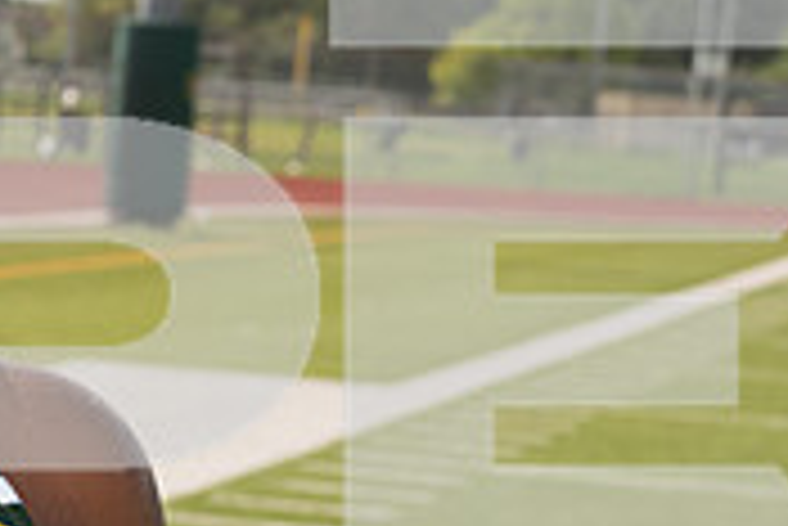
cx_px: -284
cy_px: 357
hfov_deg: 8.7
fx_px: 5082
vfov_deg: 5.9
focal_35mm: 232
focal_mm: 70
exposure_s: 1/250
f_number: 11
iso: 200
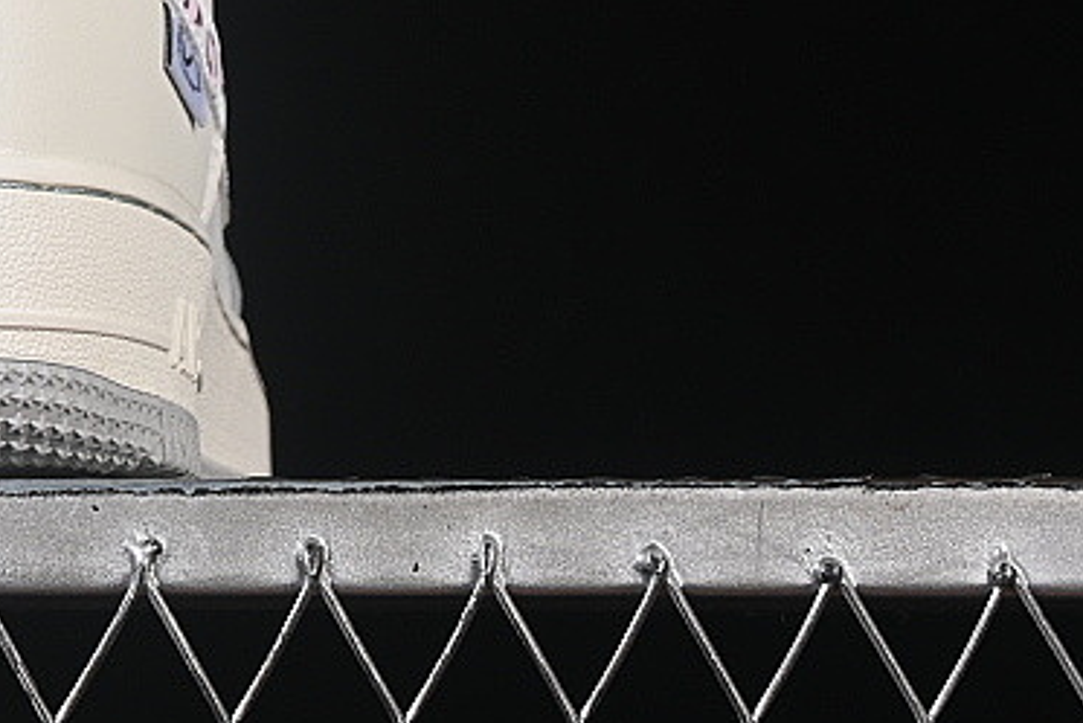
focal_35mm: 217
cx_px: -354
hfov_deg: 9.3
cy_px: -168
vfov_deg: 6.3
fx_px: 6530
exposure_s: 1/80
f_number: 8
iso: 160
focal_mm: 50
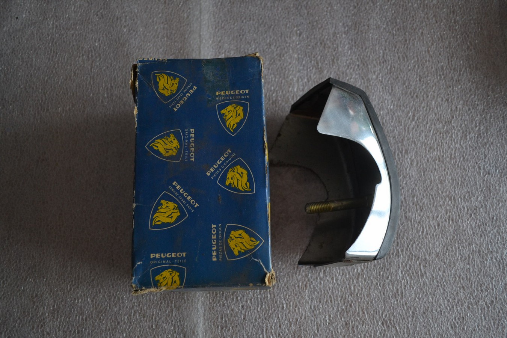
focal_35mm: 33
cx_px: 254
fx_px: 465
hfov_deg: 57.2
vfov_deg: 40.0
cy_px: 169
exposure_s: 1/60
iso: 720
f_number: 3.8
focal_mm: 22
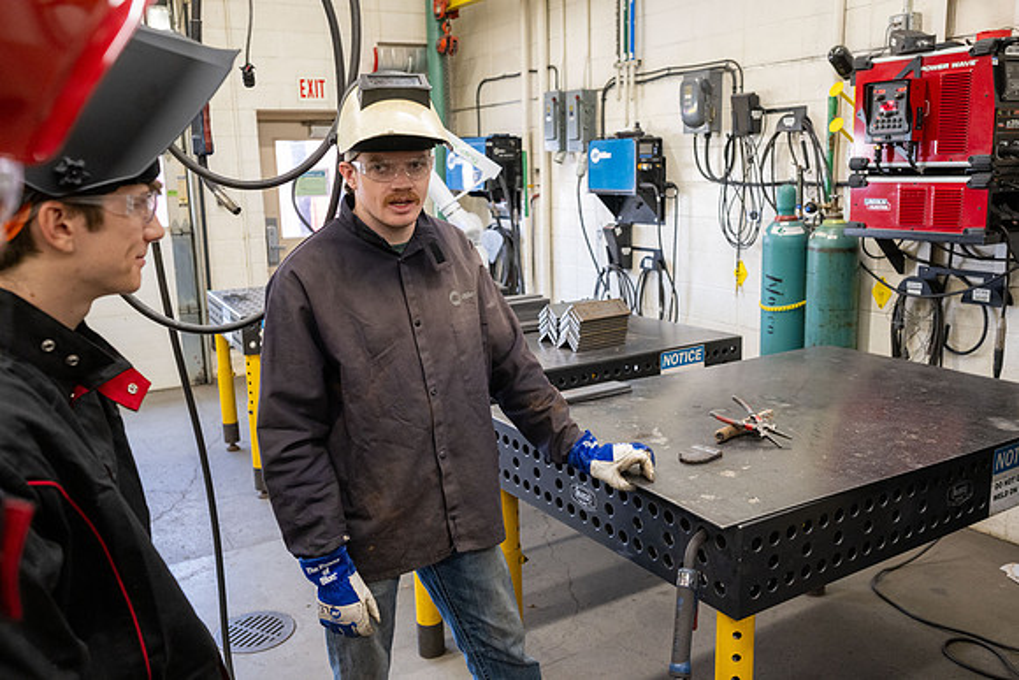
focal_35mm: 30
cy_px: 340
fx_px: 849
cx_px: 510
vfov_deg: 43.6
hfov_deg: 61.9
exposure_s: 1/200
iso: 2000
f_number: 4
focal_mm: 30
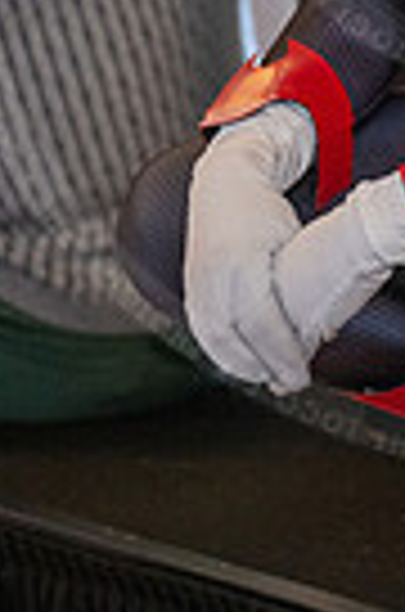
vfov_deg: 4.1
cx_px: 536
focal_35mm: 498
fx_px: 8446
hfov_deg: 2.7
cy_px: -104
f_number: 2.8
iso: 3200
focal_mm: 150
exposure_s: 1/160
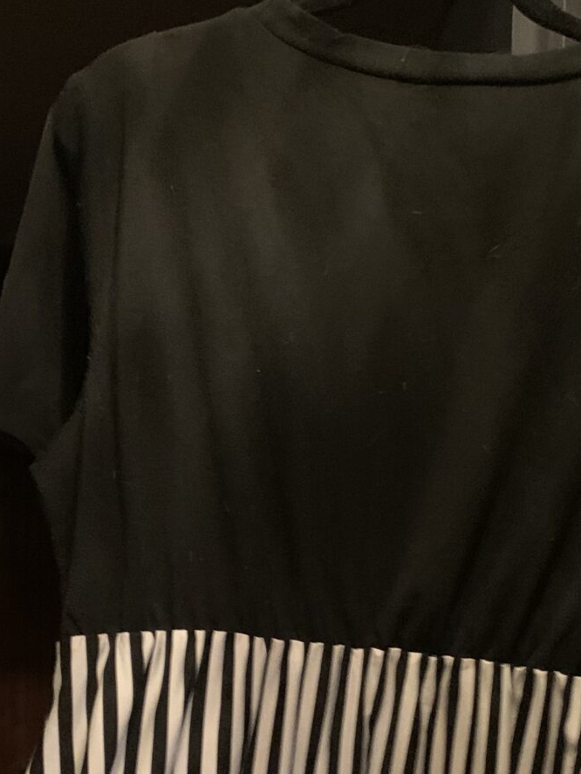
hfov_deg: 24.4
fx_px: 1342
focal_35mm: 60
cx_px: 311
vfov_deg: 31.0
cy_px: 671
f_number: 1.8
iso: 800
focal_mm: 4.25
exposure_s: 1/15
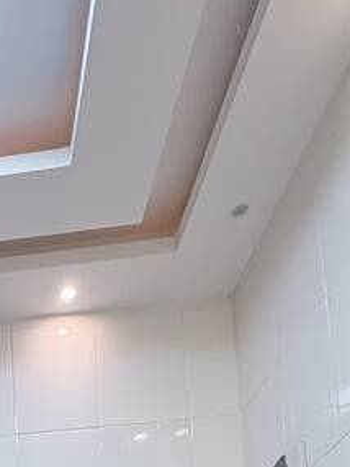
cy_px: 711
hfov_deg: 24.0
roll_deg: +1.3
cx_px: -110
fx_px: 714
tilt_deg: +6.8
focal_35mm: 53
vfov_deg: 26.0
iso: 200
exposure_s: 1/120
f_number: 2.2
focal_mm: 2.22
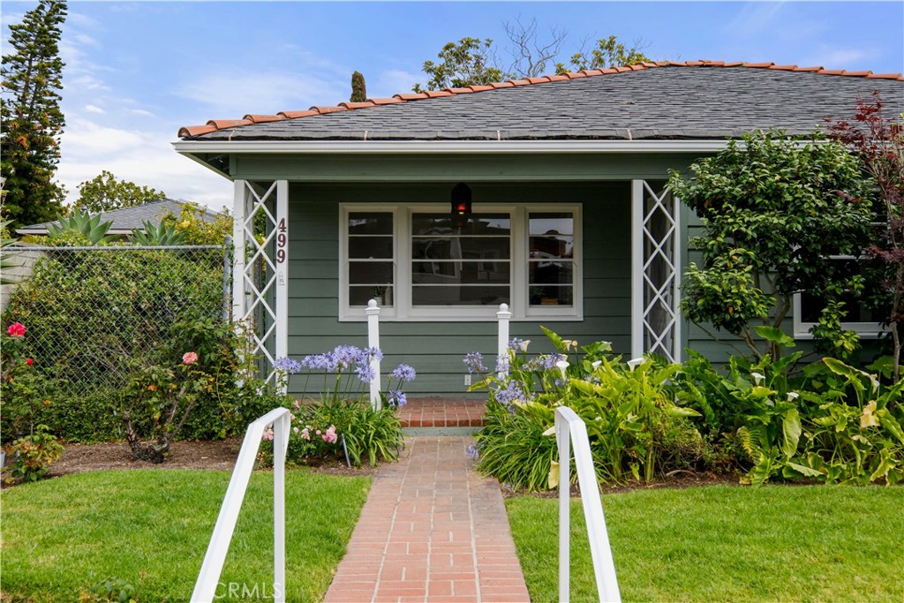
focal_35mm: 36
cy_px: 302
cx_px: 452
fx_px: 904
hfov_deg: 53.1
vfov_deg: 36.9
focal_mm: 24
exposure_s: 1/640
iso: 400
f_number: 8
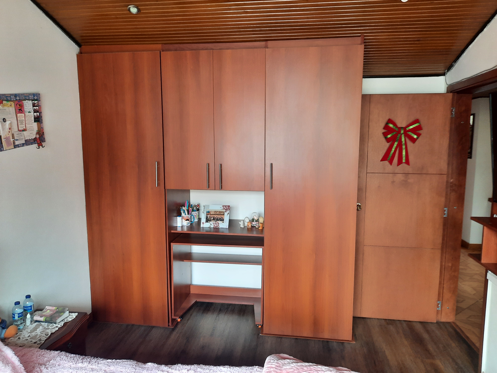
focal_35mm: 25
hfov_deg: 69.4
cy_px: 186
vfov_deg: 54.9
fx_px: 359
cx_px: 248
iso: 200
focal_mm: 4.6
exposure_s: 1/60
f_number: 2
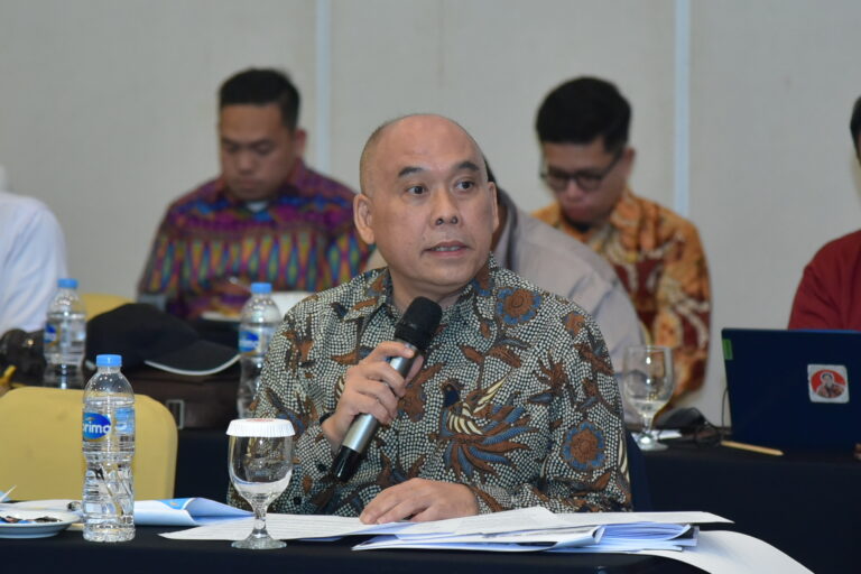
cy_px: 287
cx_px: 430
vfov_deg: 11.4
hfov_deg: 17.1
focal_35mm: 120
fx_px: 2870
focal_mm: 120
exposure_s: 1/125
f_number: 4
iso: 3200
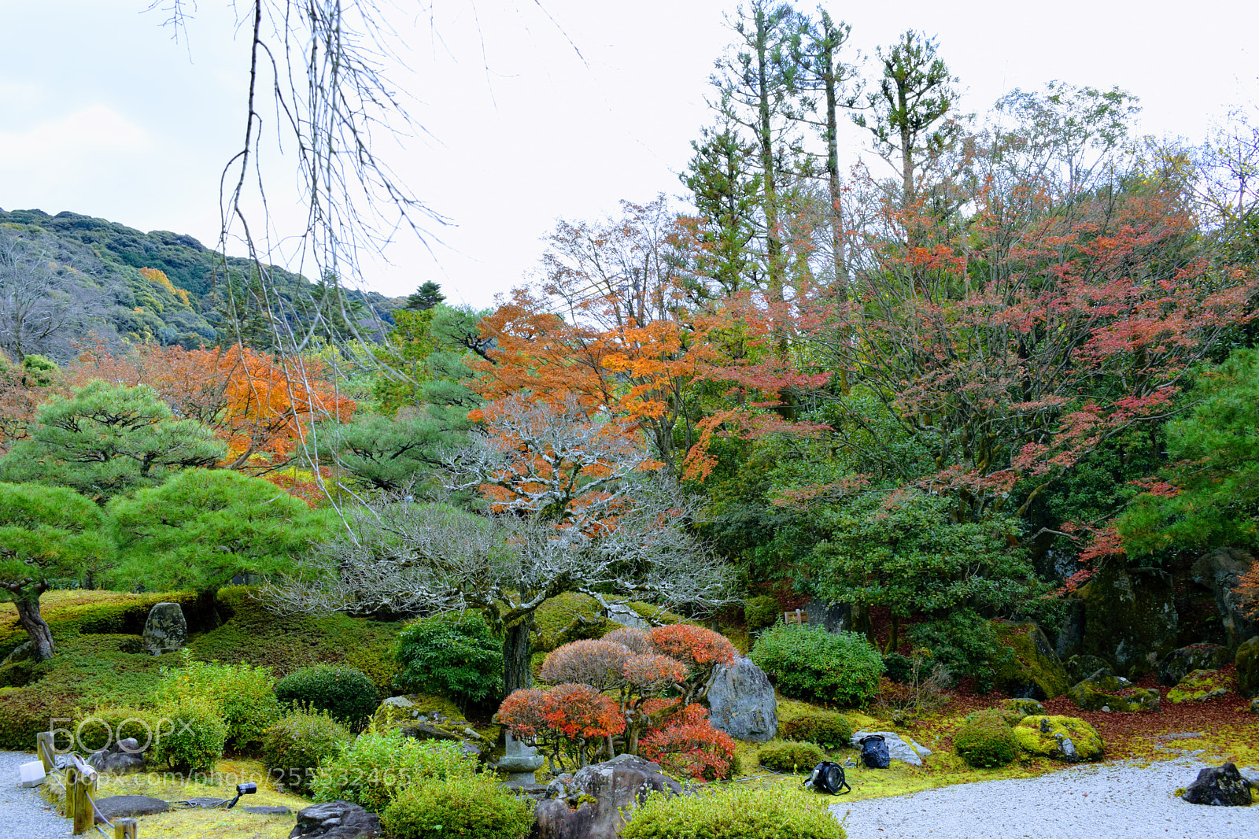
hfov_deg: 51.3
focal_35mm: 38
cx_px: 630
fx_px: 1311
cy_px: 420
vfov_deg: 35.5
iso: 400
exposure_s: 1/250
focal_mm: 25
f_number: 8
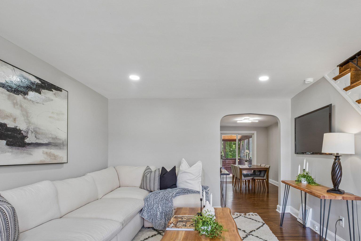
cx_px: 211
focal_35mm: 20
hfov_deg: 83.3
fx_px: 201
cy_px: 153
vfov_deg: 60.9
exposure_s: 1/10
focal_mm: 10
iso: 250
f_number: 8
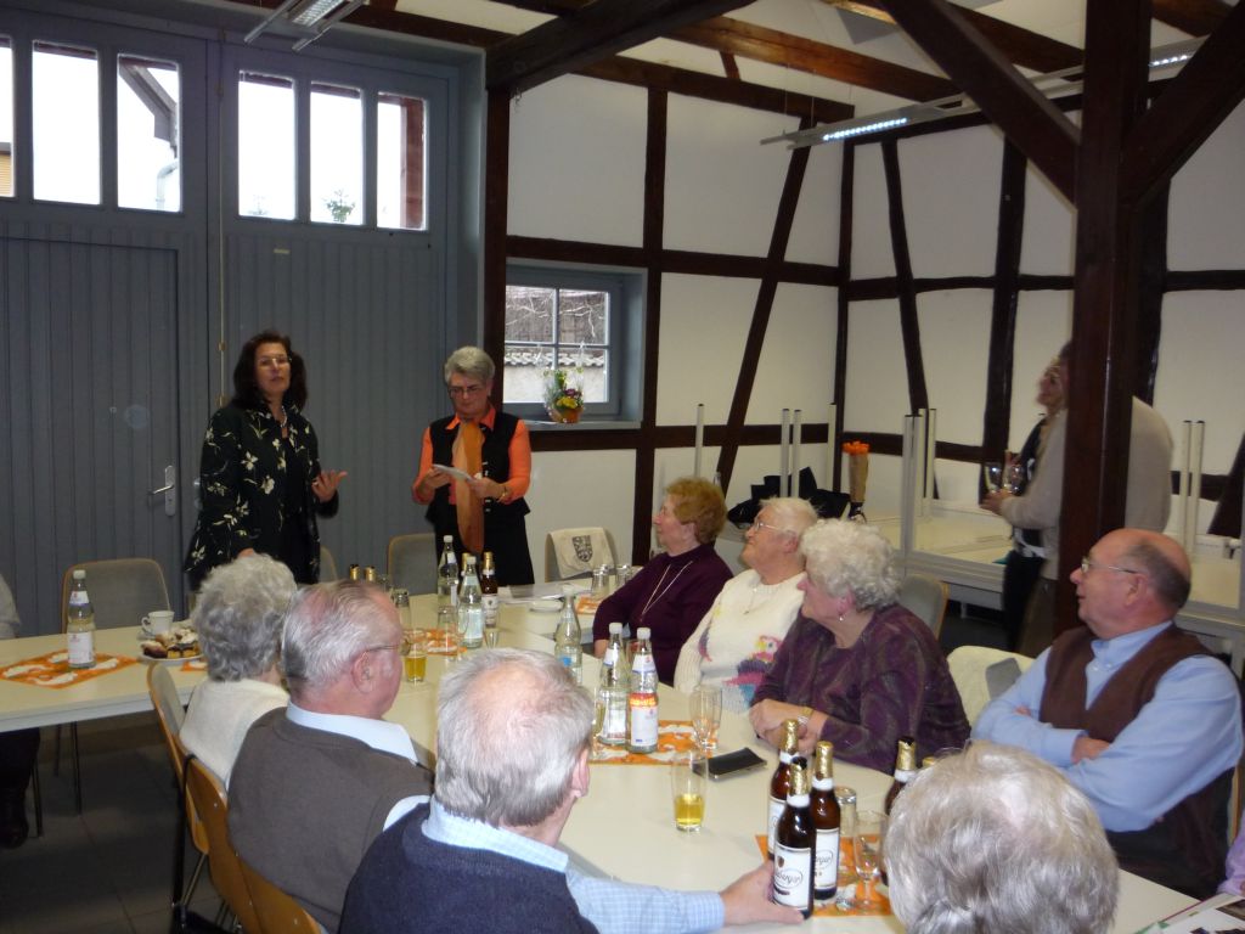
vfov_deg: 46.8
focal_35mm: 30
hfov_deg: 60.0
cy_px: 467
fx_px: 1079
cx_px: 622
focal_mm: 5.2
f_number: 3.3
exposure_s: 1/30
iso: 200
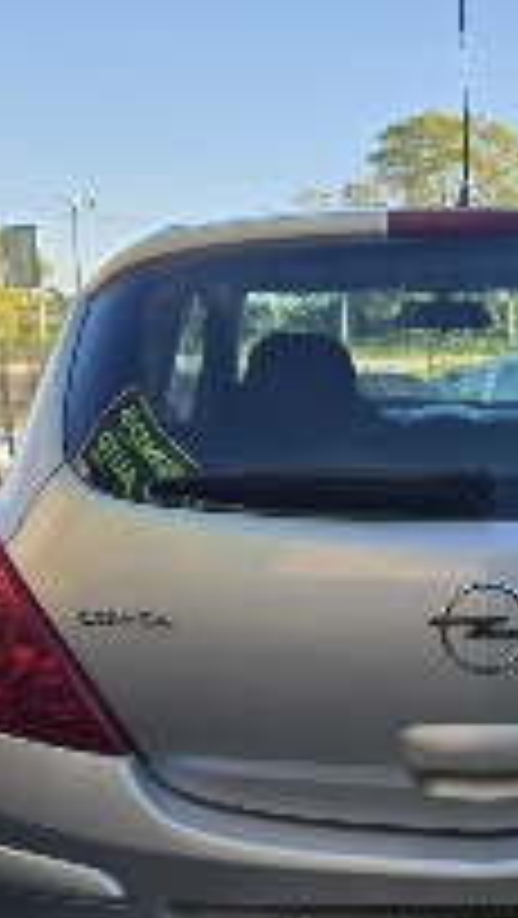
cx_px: 459
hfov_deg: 23.0
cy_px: 626
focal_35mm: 51
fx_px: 1243
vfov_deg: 40.0
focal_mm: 6.3
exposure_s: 1/303
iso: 12
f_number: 1.7
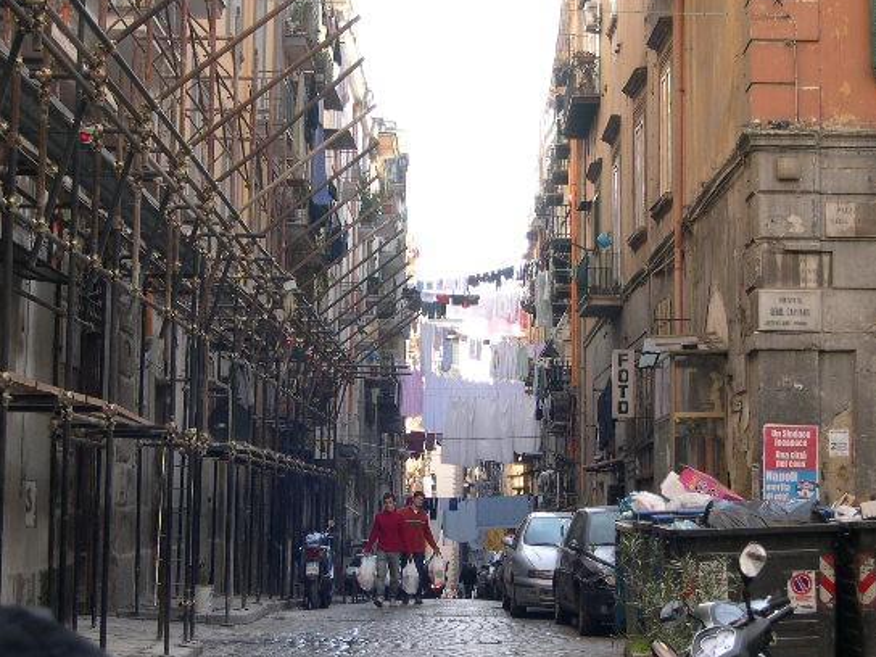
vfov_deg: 20.2
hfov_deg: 26.7
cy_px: 361
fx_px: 1847
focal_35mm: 73
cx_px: 385
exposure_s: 1/90.4
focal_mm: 13.2
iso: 100
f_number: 3.5
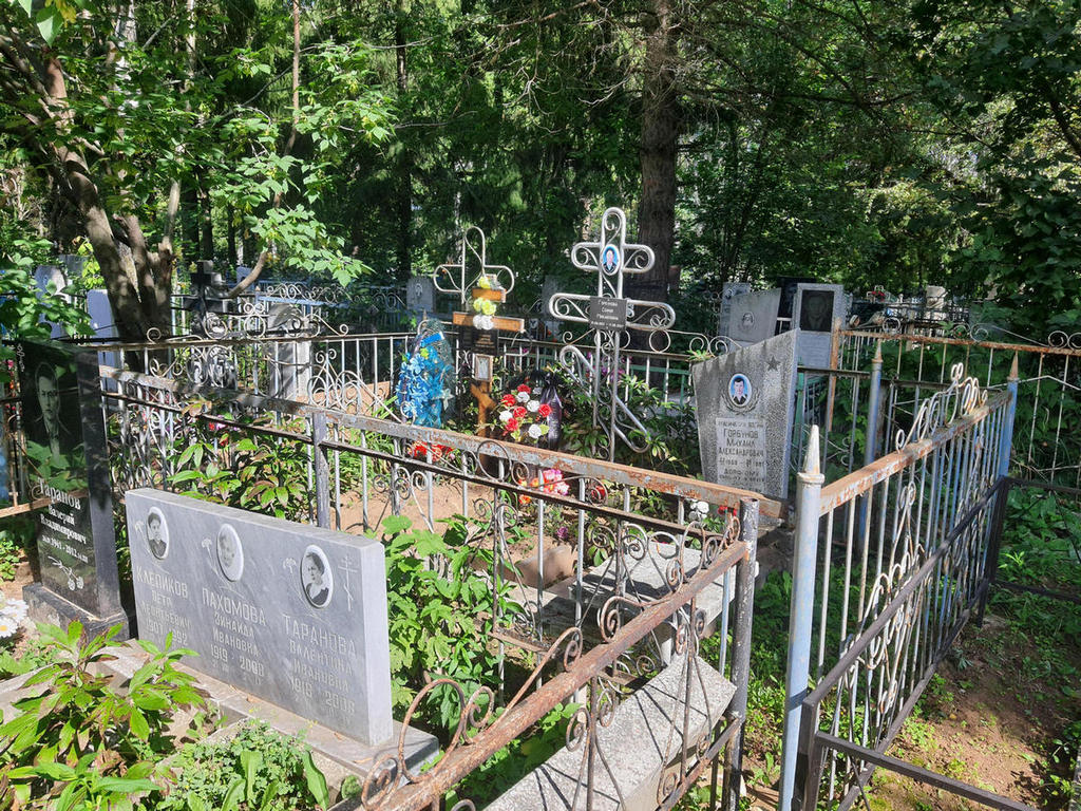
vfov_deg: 53.1
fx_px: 812
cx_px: 540
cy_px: 406
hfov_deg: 67.3
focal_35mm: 26
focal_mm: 4.32
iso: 50
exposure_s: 1/1004
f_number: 1.7
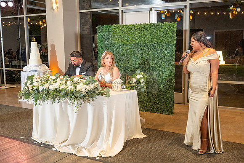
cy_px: 86
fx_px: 262
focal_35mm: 39
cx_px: 139
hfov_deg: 49.8
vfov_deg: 34.5
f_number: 3.5
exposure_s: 1/160
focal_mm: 32
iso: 800
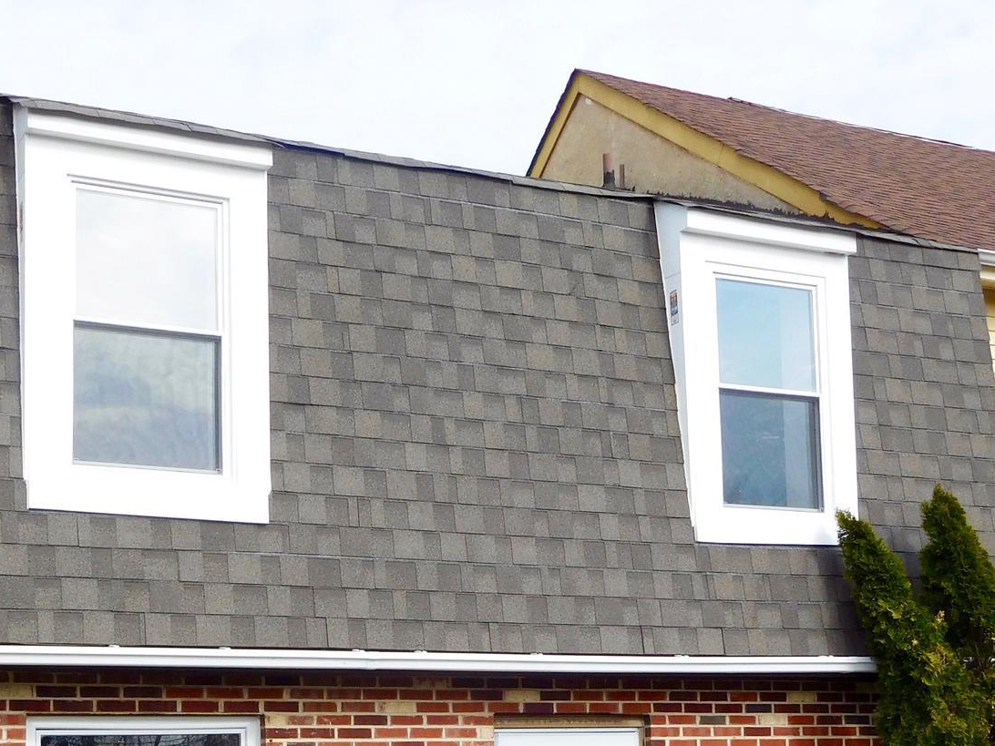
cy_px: 663
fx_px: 1725
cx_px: 493
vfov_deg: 23.8
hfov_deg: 32.2
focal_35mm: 60
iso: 125
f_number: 3.6
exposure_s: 1/1000
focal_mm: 5.7
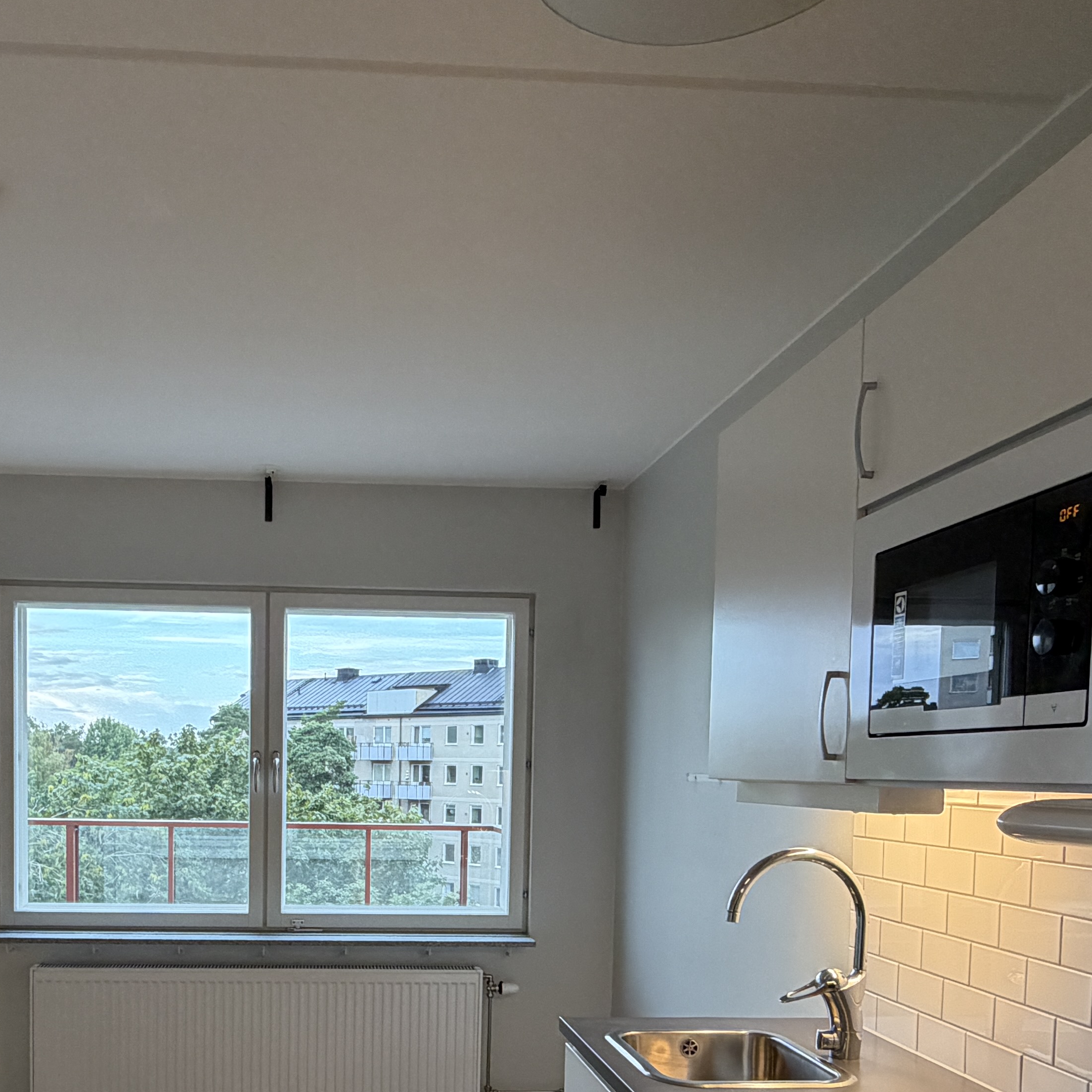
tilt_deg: -3.7
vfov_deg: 48.9
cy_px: 832
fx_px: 1142
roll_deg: -0.6
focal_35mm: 32
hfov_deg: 50.5
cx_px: 393
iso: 160
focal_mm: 2.22
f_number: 2.2
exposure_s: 1/100
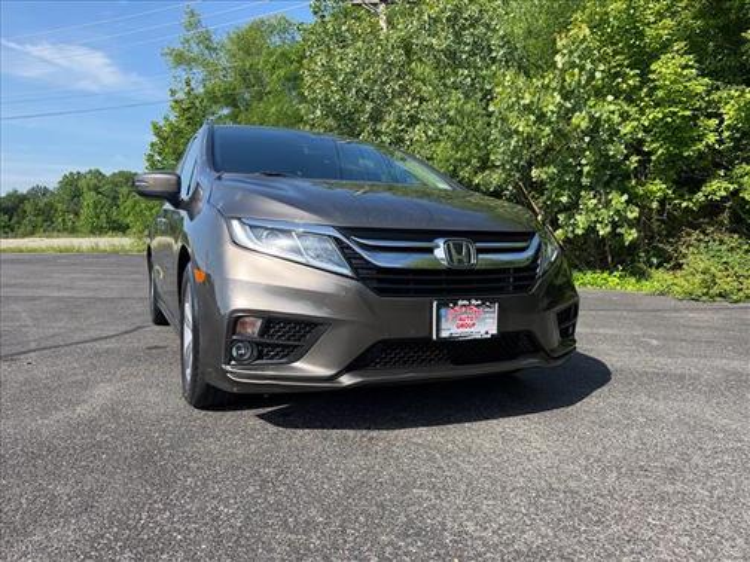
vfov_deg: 56.8
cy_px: 281
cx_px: 375
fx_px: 520
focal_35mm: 24
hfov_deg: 71.6
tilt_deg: -7.2
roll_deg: +1.1
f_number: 1.78
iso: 100
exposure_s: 1/2703
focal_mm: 6.76
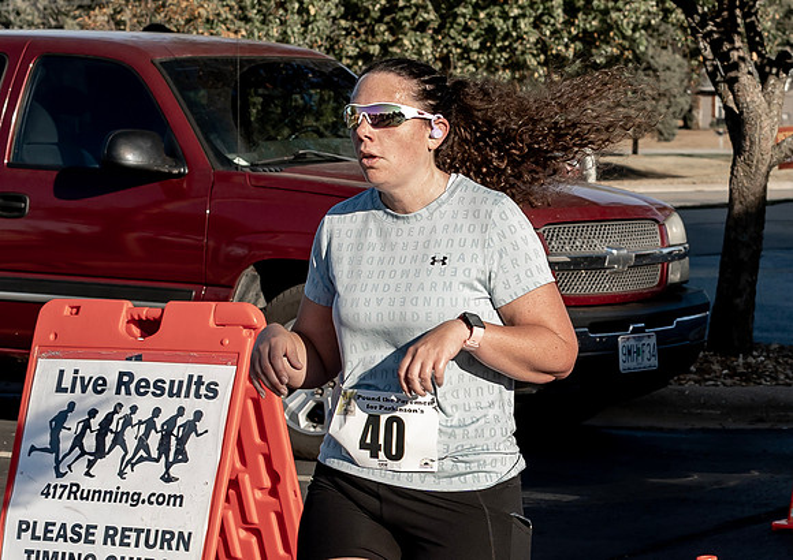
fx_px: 3466
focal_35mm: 154
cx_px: 610
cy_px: 418
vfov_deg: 9.2
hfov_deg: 13.0
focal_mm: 36
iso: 125
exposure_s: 1/800
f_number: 4.5
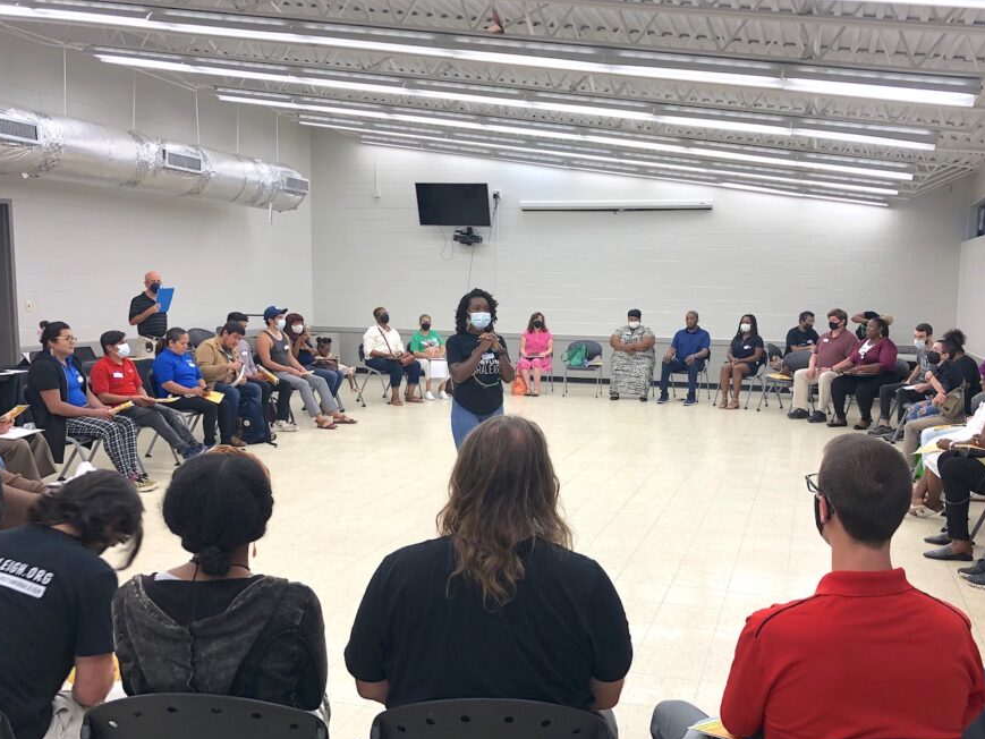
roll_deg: +0.3
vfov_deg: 42.9
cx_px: 553
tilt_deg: -6.2
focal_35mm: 33
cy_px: 389
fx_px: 939
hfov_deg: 55.2
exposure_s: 1/120
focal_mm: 4
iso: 64
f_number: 1.8
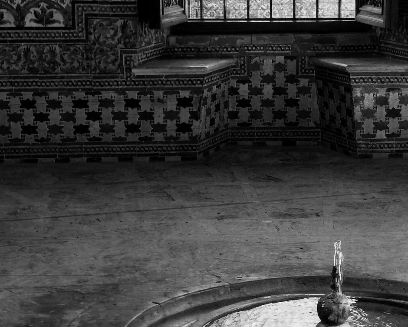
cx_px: 337
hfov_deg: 19.3
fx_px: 1183
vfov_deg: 15.7
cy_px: 215
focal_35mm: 98
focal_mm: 10.5
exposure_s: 1/60
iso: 320
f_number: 2.8
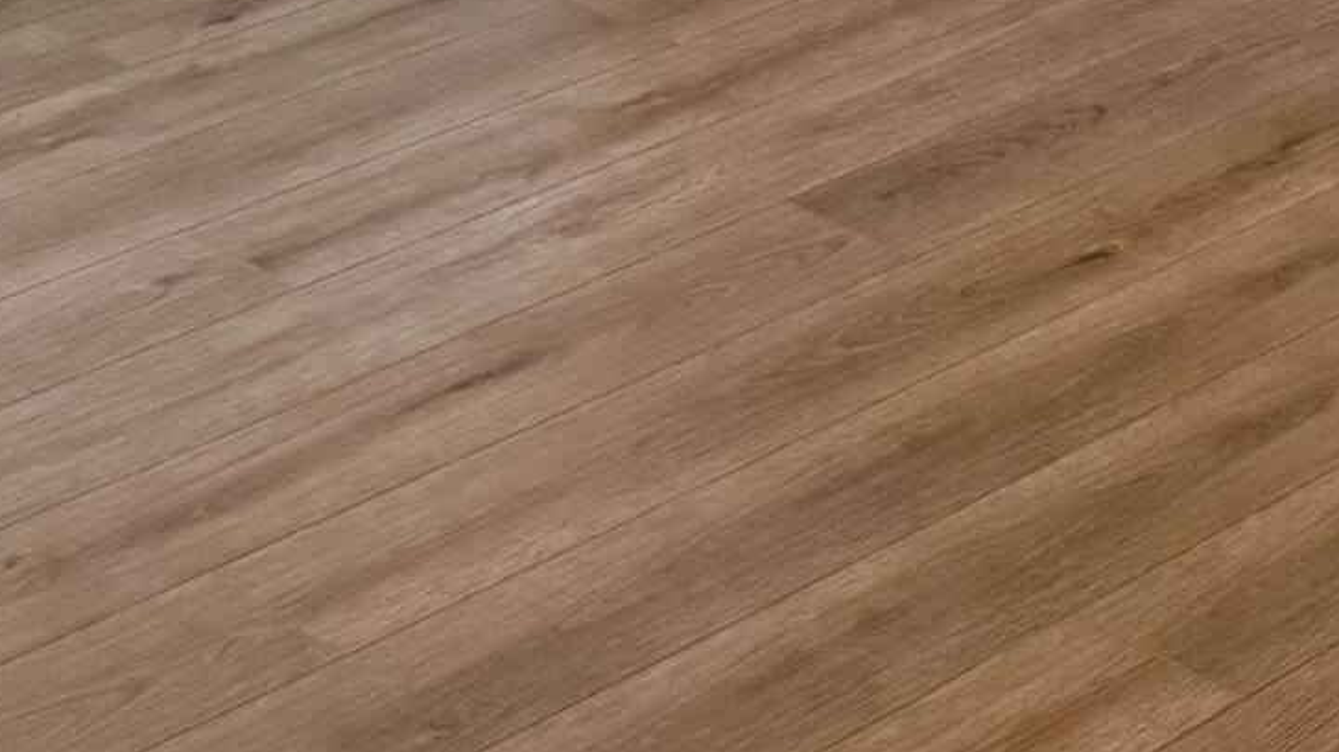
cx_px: 2754
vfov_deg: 9.5
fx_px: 3834
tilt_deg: -6.1
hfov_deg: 15.4
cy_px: -1287
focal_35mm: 108
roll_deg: +1.3
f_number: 1.78
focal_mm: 6.76
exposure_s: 1/120
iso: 80
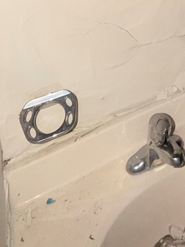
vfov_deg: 35.5
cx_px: 156
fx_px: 293
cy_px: -52
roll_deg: +6.1
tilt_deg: -6.9
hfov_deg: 33.7
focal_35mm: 41
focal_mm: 2.22
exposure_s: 1/44
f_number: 2.2
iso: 80
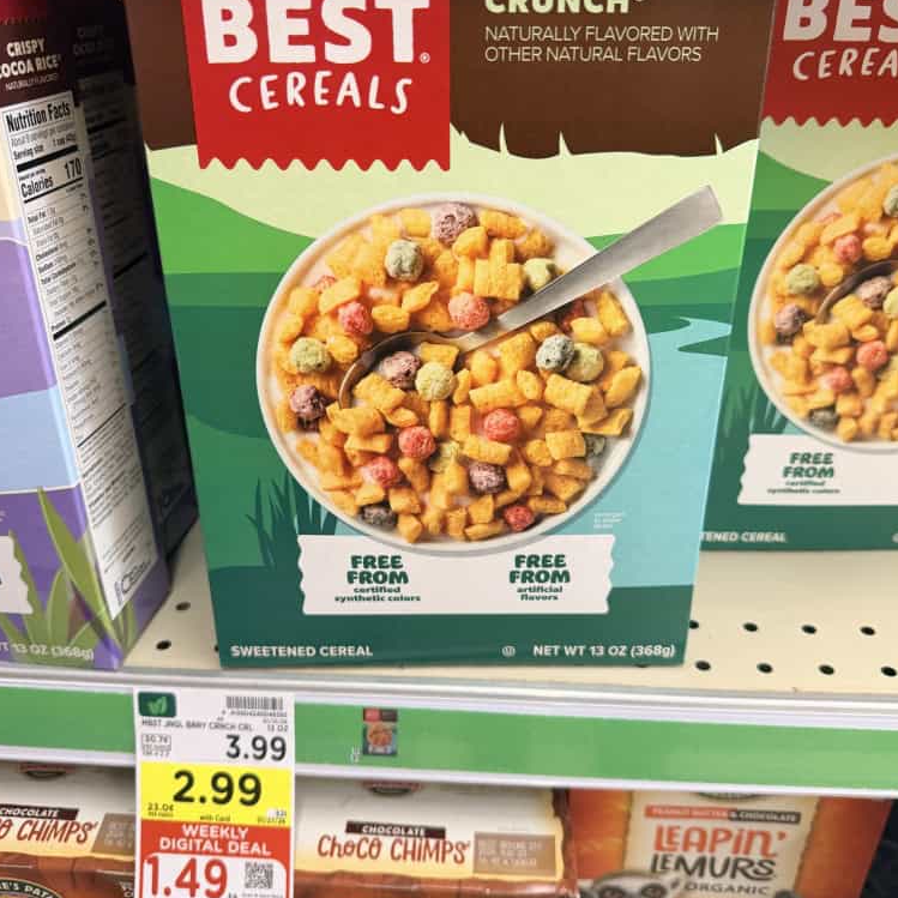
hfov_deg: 55.6
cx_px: 450
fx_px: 851
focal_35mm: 29
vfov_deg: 55.5
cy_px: 409
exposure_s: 1/43
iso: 160
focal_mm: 6.8
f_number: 1.8
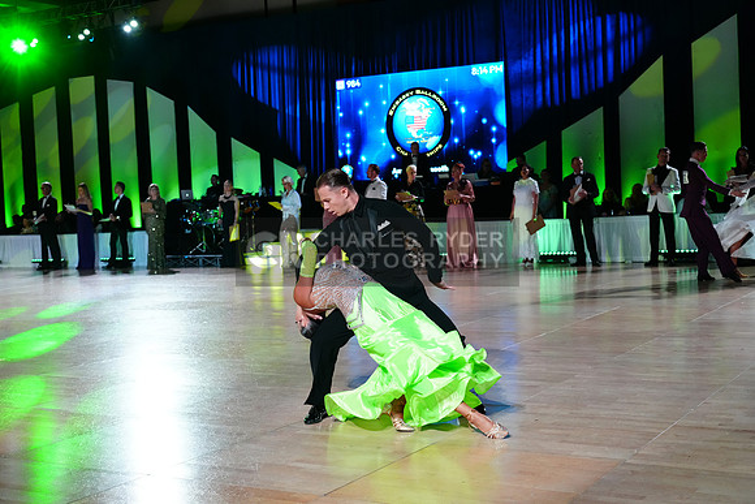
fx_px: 986
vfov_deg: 28.7
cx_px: 378
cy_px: 252
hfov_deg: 41.9
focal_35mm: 47
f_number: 4
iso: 3200
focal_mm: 47
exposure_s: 1/400
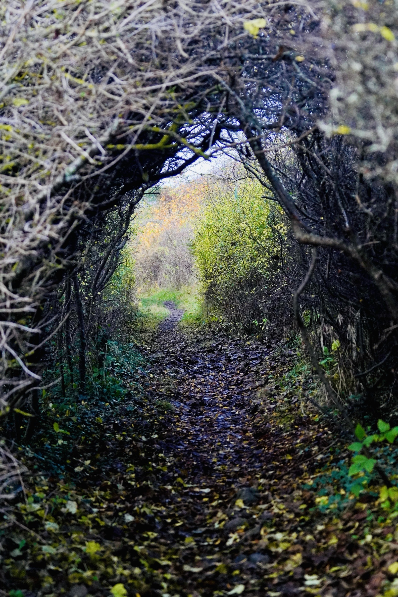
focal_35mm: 105
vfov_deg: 19.5
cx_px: 199
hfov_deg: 13.0
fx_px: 1741
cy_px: 298
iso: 1250
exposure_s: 1/1000
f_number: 4
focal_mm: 70
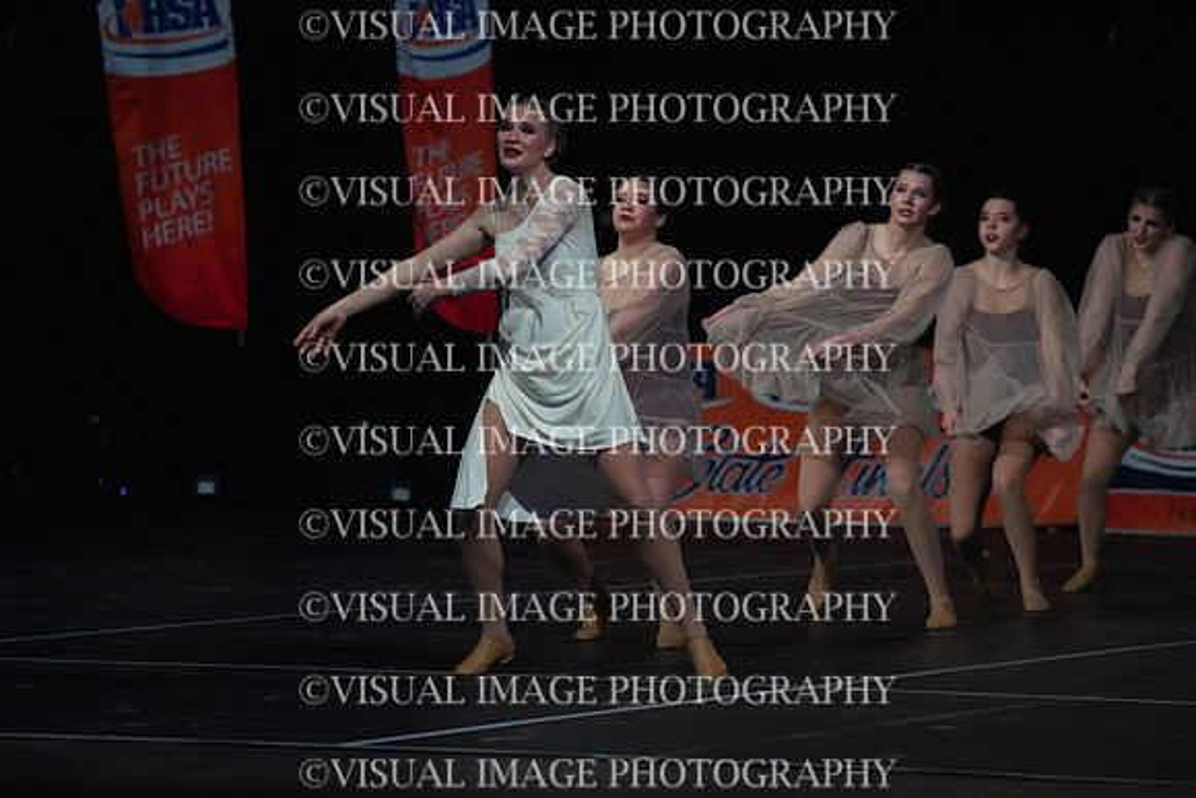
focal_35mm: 210
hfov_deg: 9.8
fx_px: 6978
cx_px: 598
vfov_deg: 6.5
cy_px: 399
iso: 12800
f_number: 5
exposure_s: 1/1000
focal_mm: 210
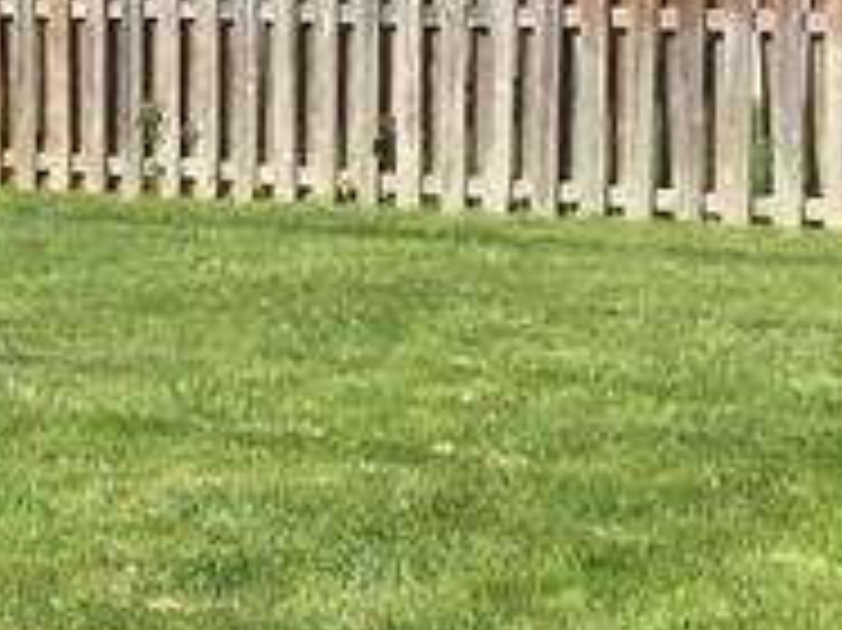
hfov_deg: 11.1
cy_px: 396
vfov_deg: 8.7
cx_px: -459
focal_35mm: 170
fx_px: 4132
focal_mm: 3.3
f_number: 2.4
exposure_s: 1/1131
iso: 25
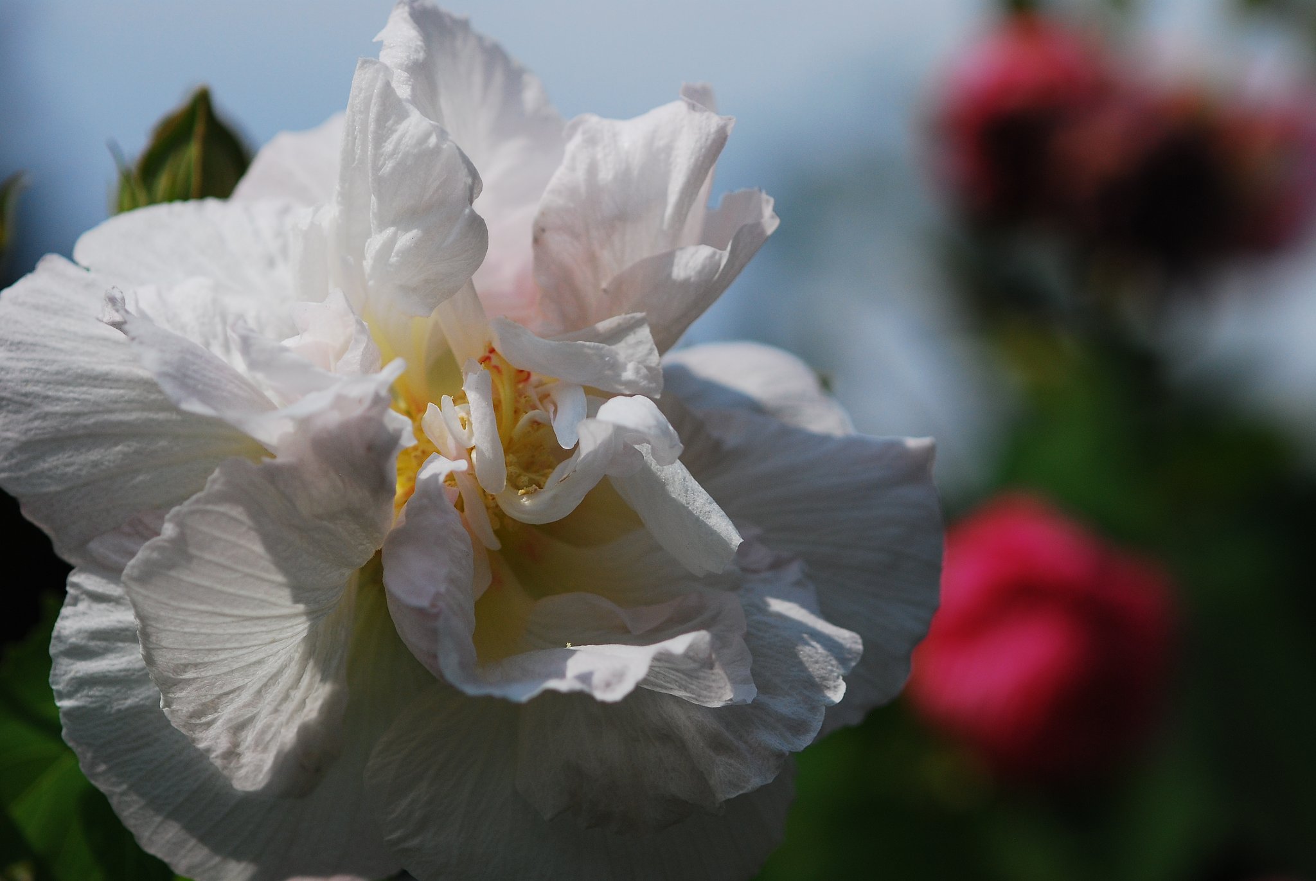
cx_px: 658
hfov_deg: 13.0
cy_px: 440
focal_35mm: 158
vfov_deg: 8.7
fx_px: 5764
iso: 200
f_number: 4.5
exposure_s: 1/2000
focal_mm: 105
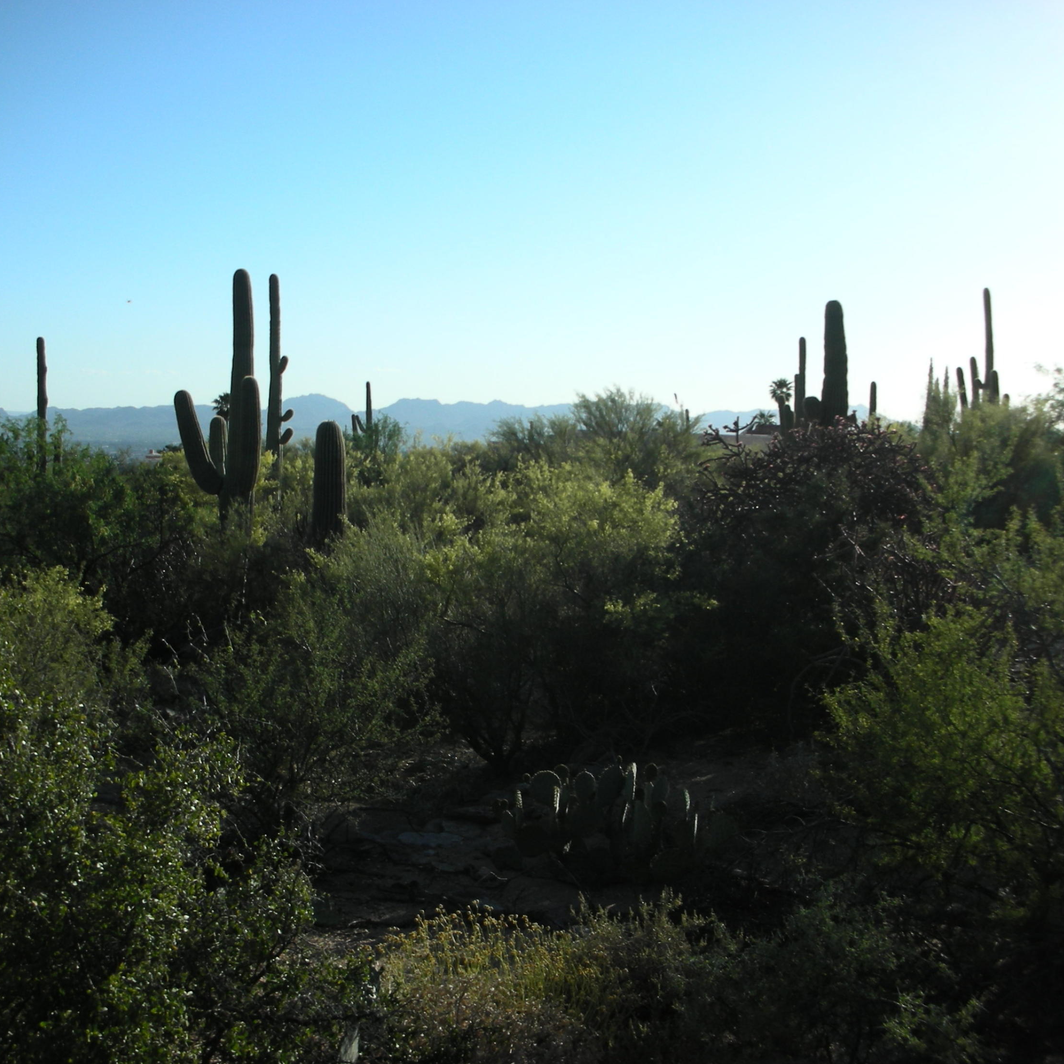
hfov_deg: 40.0
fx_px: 1461
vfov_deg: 40.0
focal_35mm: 42
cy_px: 533
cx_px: 471
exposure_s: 1/99.1
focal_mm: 5.8
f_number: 8.5
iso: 50
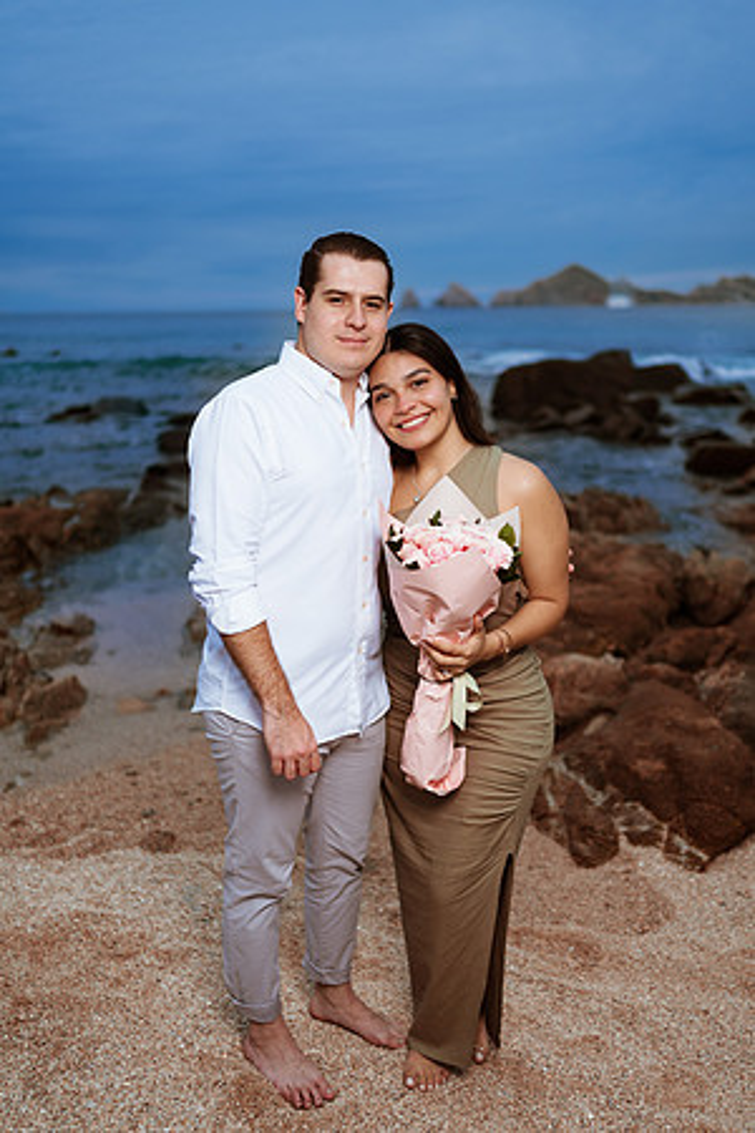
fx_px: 1101
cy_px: 566
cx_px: 378
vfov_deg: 54.4
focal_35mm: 35
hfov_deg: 37.9
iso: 100
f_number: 1.8
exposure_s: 1/640
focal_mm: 35
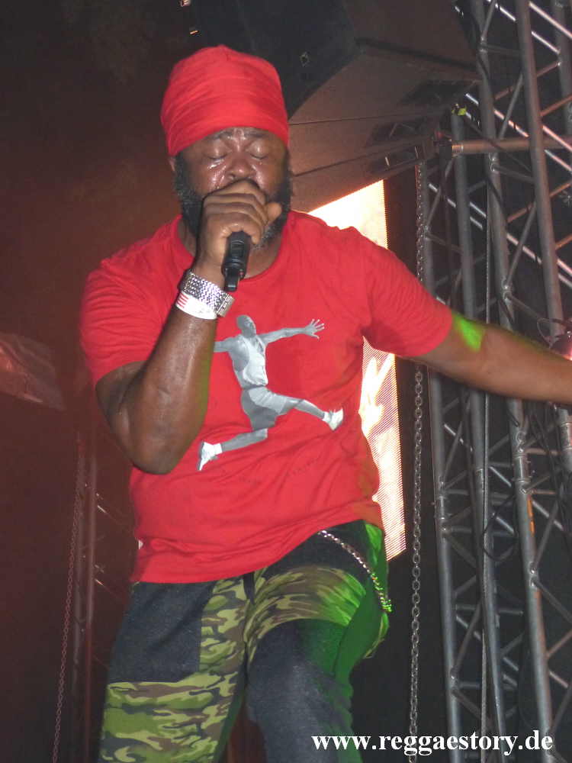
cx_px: 286
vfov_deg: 31.7
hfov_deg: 24.0
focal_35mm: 61
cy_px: 382
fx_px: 1344
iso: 400
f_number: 2.8
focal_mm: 10.9
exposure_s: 1/60
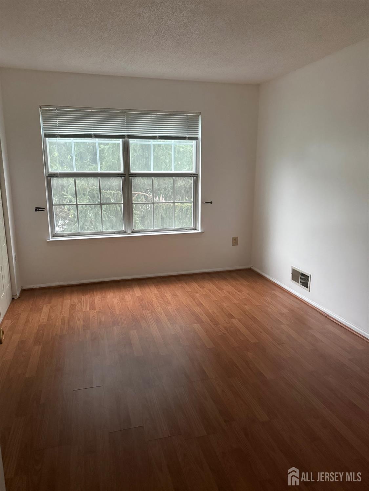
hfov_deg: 56.8
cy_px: 246
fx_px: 341
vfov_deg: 71.6
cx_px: 184
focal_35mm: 24
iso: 1000
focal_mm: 6.76
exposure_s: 1/40
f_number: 1.78
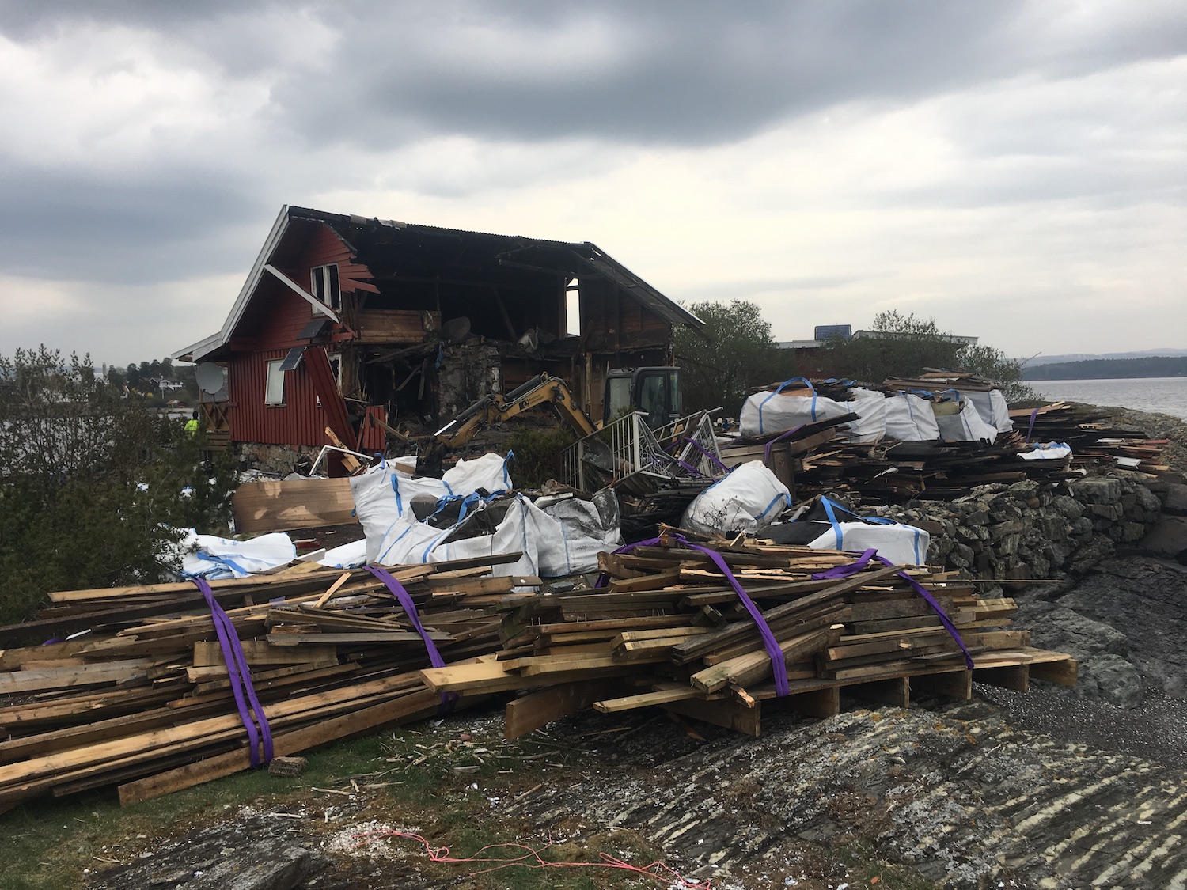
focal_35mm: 29
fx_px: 994
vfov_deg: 48.2
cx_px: 594
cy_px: 445
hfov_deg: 61.7
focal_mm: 4.15
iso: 25
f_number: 2.2
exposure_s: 1/259
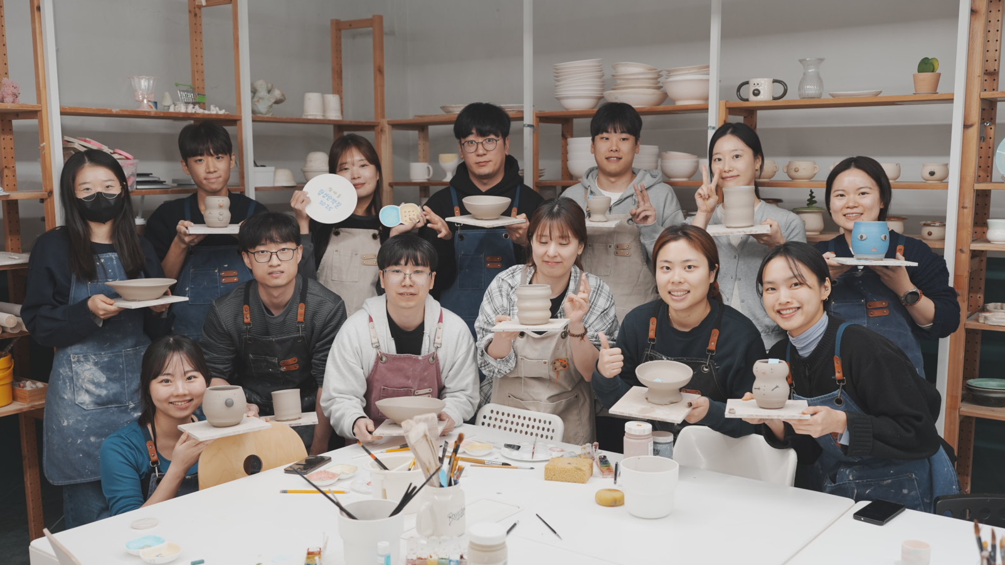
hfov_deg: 54.0
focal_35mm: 37
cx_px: 499
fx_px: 986
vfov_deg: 32.0
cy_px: 314
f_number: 2.8
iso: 320
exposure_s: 1/125
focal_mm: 35
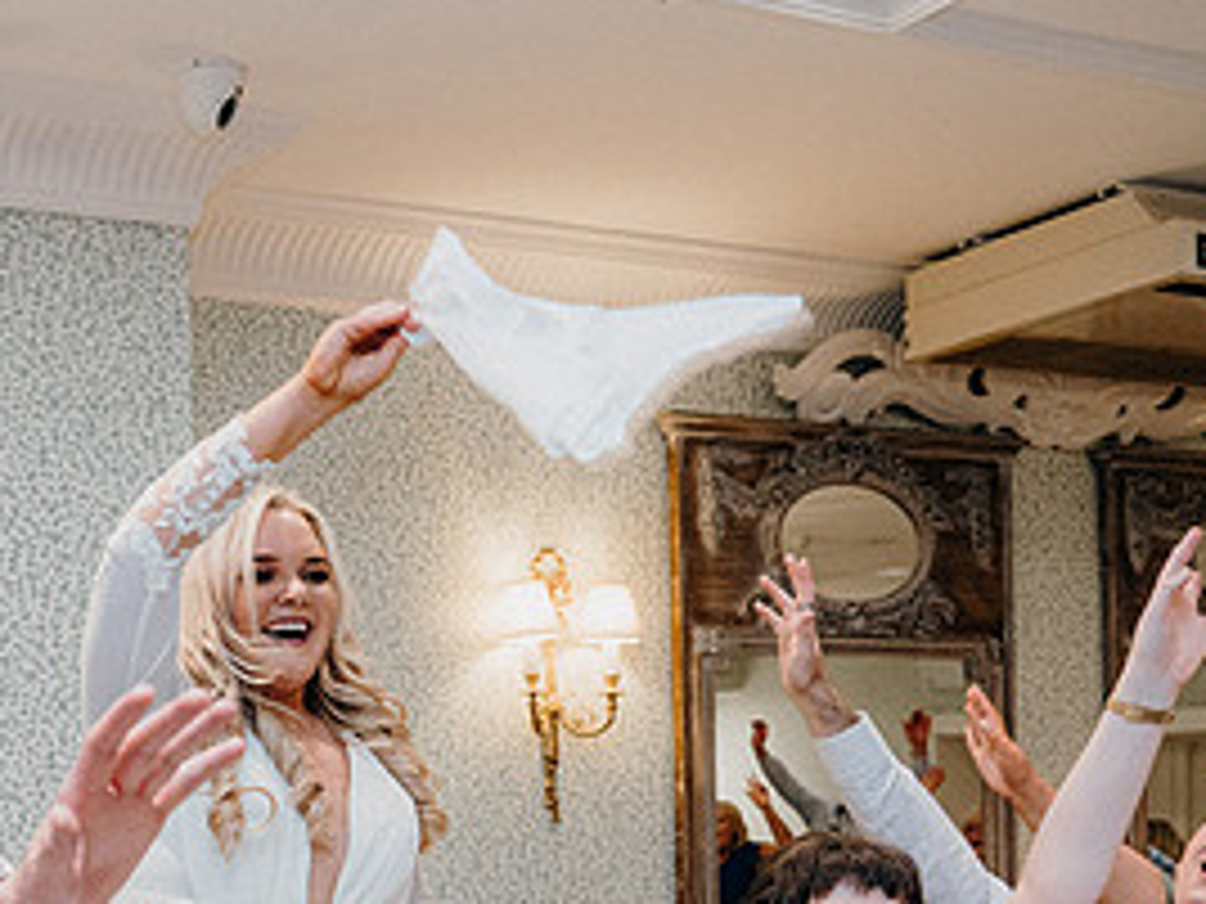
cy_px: 803
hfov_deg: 34.6
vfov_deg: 28.1
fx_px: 1742
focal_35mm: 50
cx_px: -14
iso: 2500
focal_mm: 24
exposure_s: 1/160
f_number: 3.5
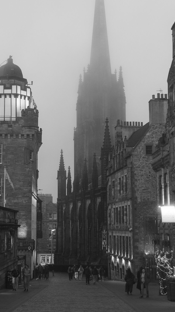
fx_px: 528
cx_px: 53
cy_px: 156
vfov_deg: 32.8
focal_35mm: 64
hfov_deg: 18.7
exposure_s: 1/50
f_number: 4.5
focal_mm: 30
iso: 1000
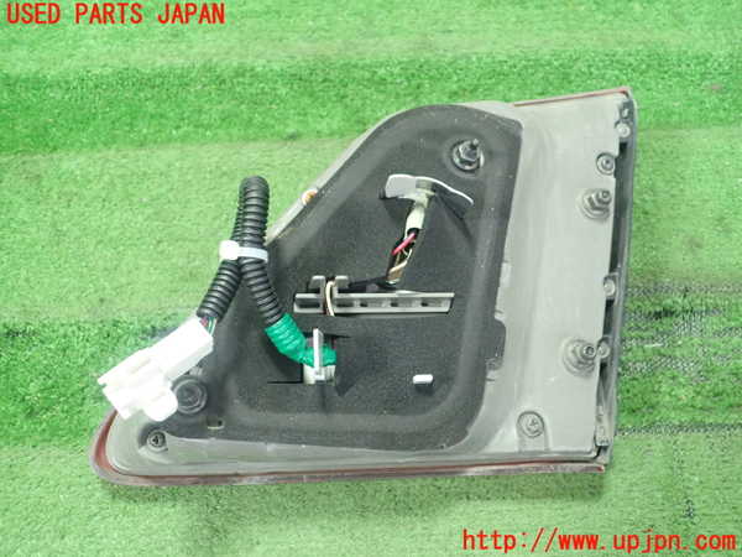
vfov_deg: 46.8
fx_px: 643
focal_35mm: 30
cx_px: 371
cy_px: 278
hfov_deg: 60.0
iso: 800
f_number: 2.3
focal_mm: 5.5
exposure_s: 1/125
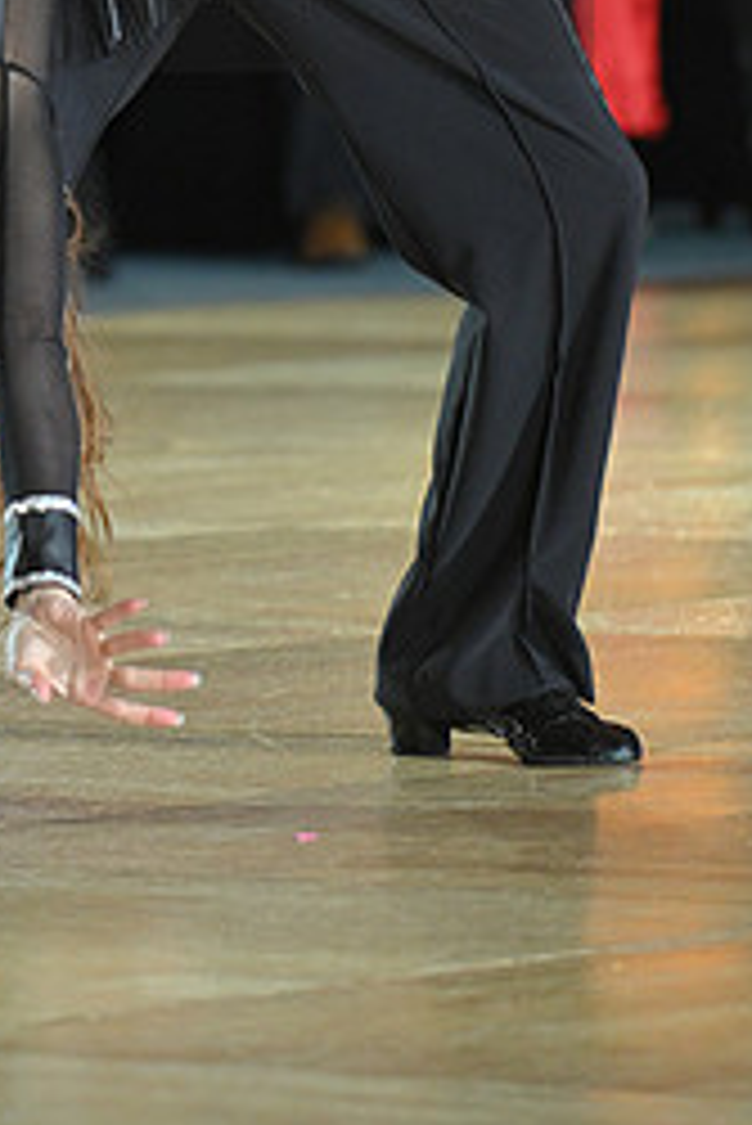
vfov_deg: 4.4
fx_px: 14517
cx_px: -25
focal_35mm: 464
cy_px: -76
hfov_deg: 3.0
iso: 2000
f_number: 4
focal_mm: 200
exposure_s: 1/250
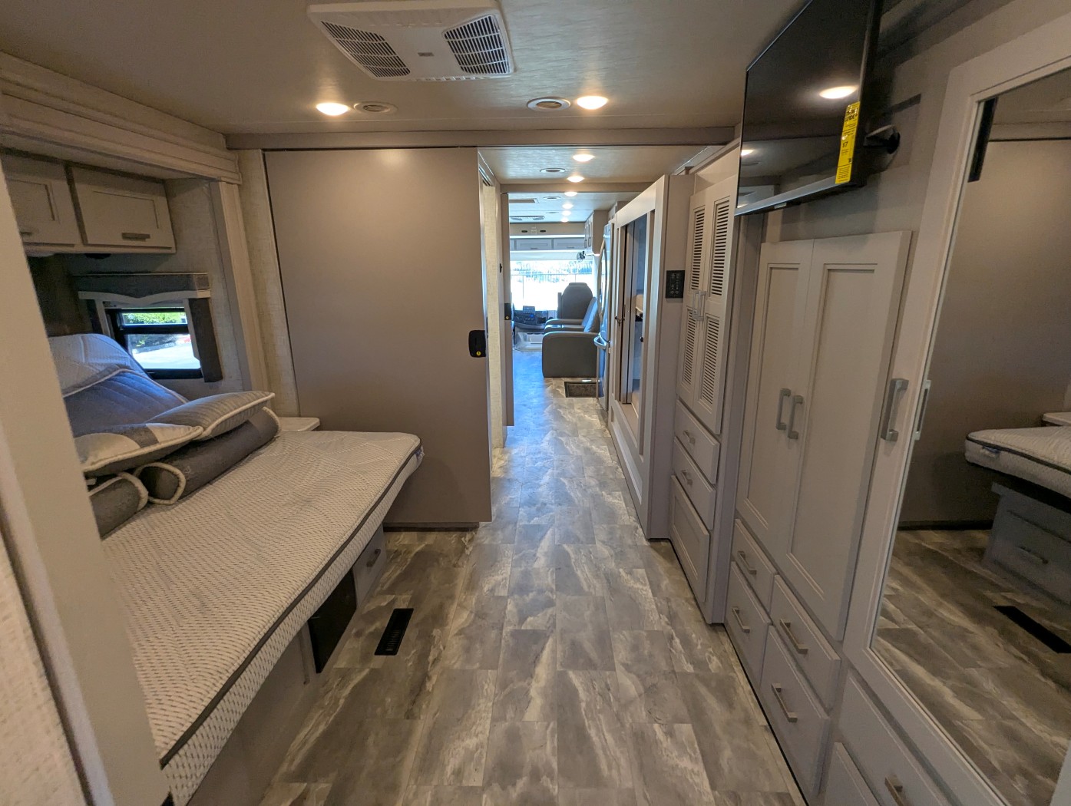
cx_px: 536
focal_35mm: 16
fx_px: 496
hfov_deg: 94.4
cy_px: 403
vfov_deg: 78.2
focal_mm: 2.35
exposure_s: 1/148
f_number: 2.2
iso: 223
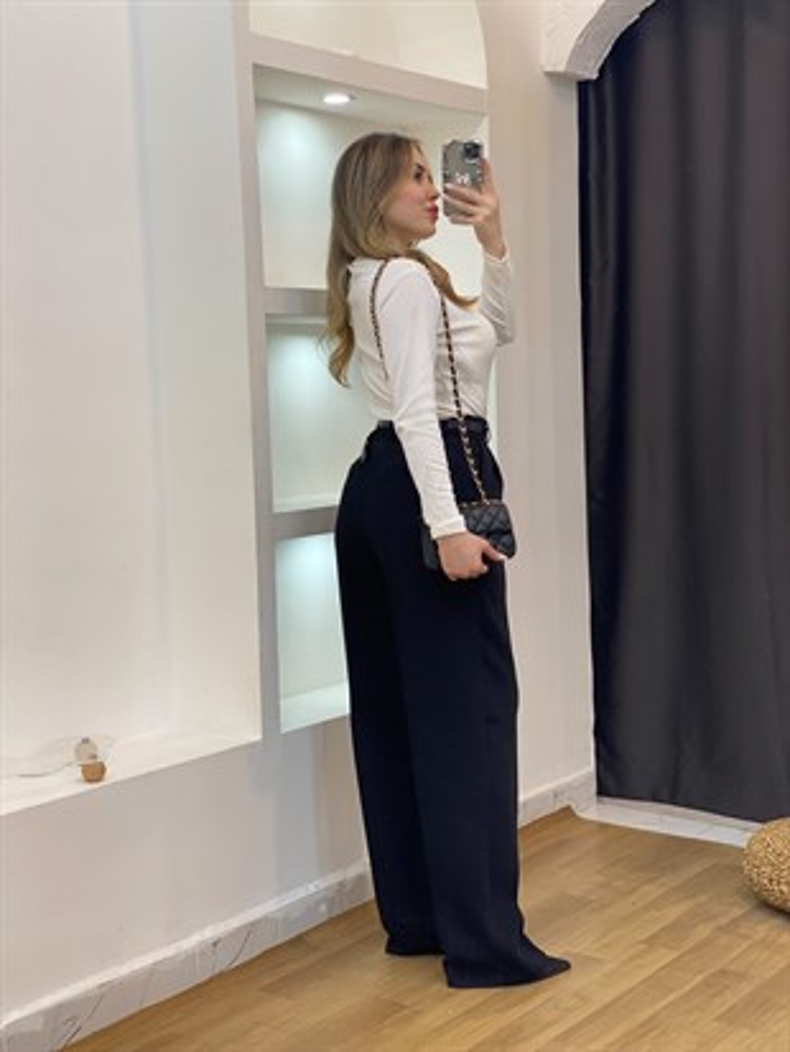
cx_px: 395
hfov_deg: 28.0
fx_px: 1581
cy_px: 526
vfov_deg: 36.8
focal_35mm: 52
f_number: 2
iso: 80
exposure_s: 1/100
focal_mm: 6
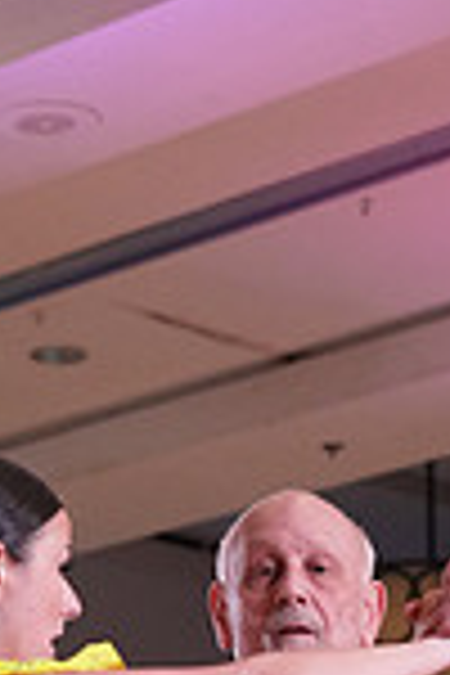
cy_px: 1089
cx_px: 151
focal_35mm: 220
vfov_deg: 9.1
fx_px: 4125
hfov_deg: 6.2
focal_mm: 57
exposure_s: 1/500
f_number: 4
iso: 2500
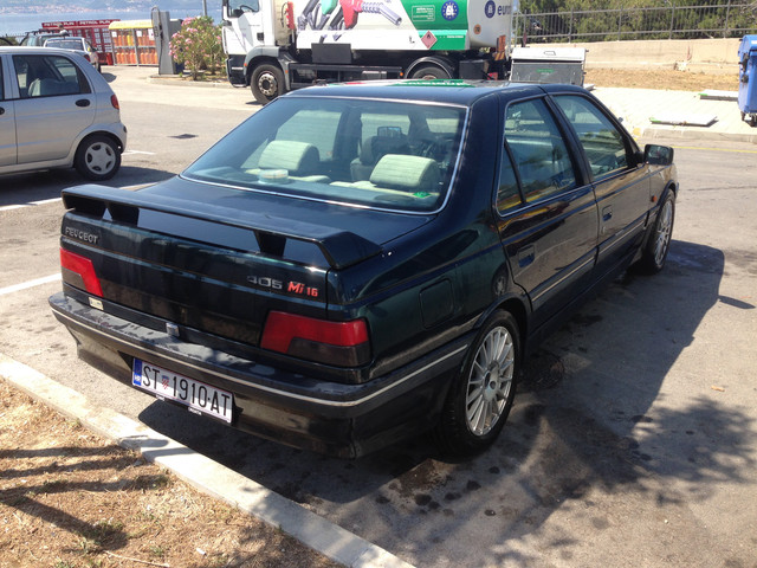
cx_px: 378
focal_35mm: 33
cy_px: 284
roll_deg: -0.2
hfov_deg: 55.4
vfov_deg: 42.9
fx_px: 722
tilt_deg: -19.9
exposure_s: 1/733
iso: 50
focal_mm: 4.12
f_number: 2.4
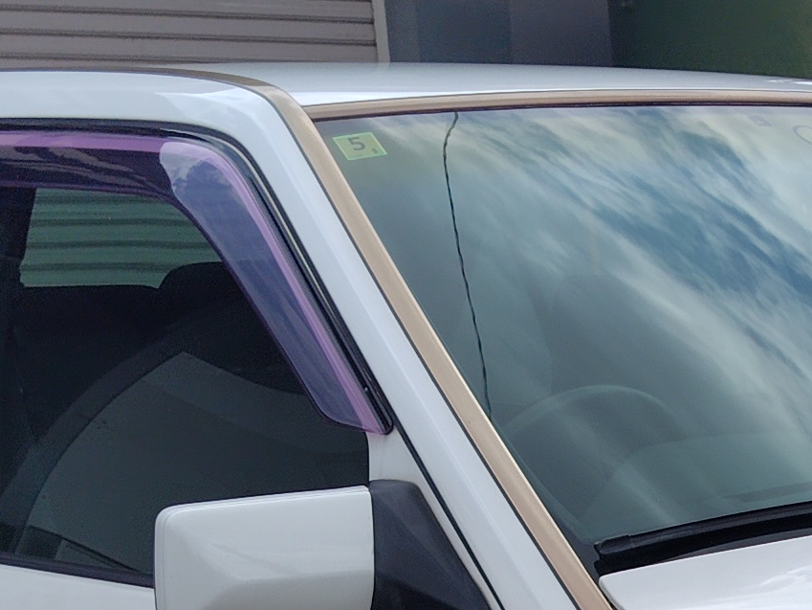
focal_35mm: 111
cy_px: 978
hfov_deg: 16.9
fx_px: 2604
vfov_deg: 12.5
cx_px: 999
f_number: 1.9
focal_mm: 5.6
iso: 50
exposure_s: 1/1830
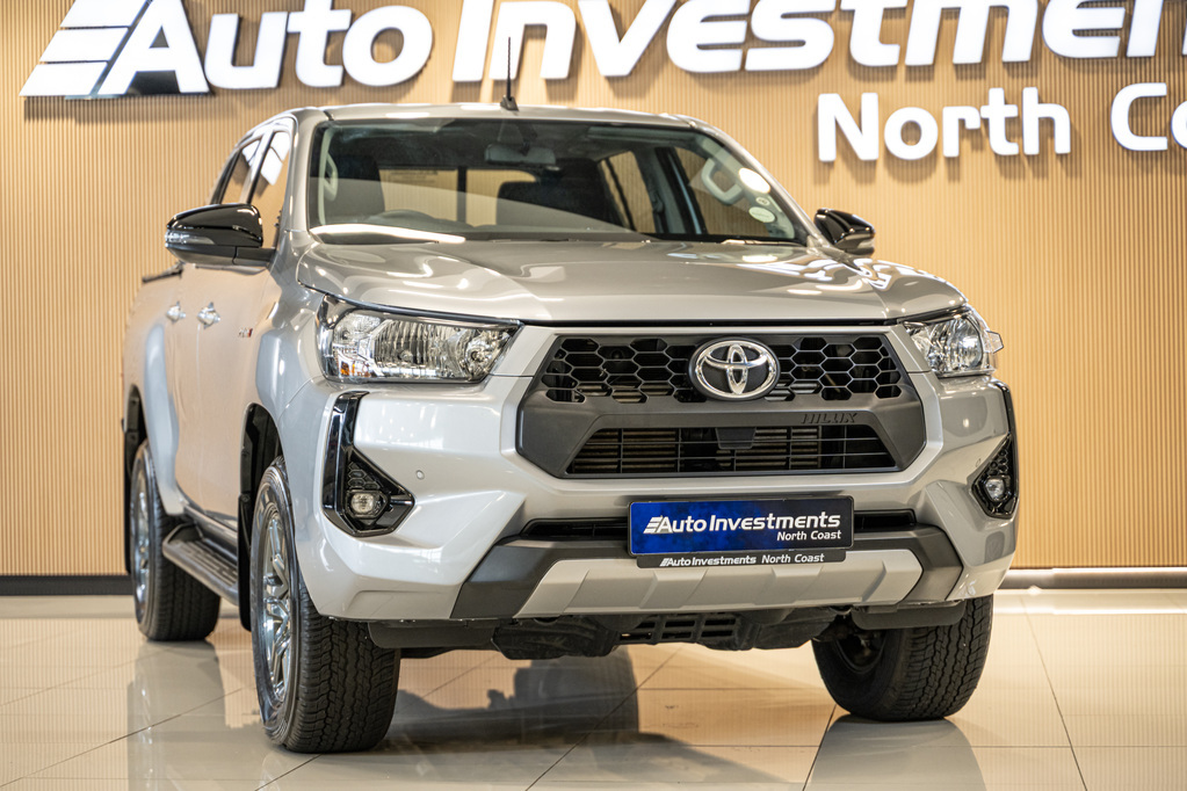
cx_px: 594
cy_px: 396
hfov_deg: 27.0
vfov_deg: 18.2
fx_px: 2473
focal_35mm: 75
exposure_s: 1/125
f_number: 2.8
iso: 800
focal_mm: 75
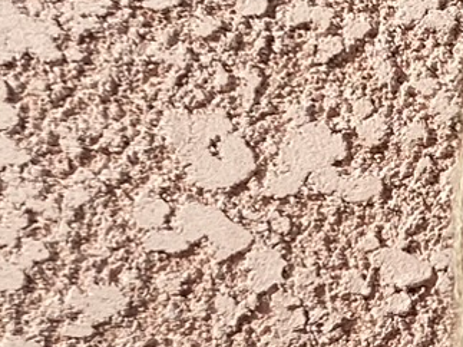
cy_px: 707
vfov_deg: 8.5
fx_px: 2206
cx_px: 757
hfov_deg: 11.3
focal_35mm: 165
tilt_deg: +1.4
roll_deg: +0.5
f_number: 1.8
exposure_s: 1/3846
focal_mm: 4.25
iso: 32
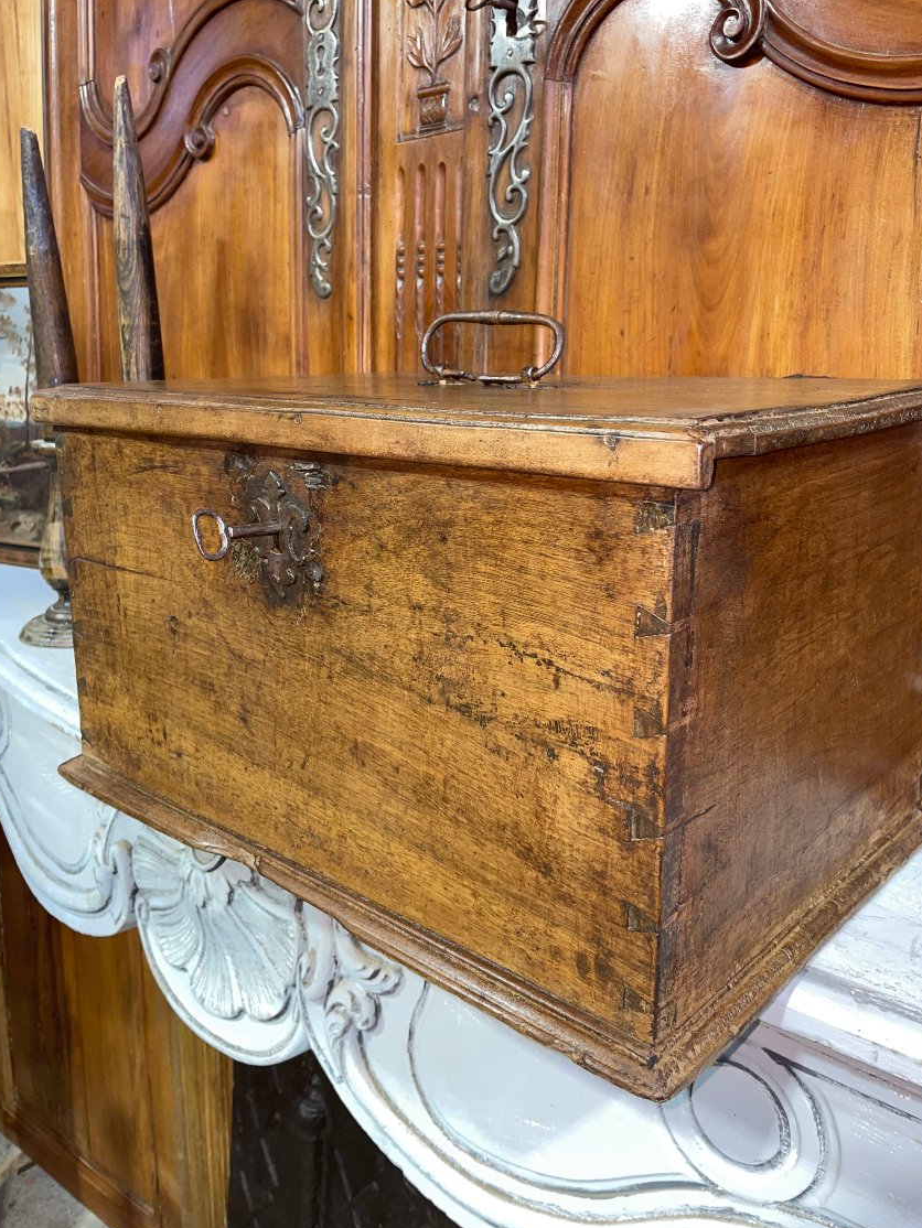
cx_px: 482
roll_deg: +1.7
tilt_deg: -14.1
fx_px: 994
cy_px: 571
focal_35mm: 28
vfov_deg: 63.4
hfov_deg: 49.7
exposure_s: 1/33
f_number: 1.6
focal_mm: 4.2
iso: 50
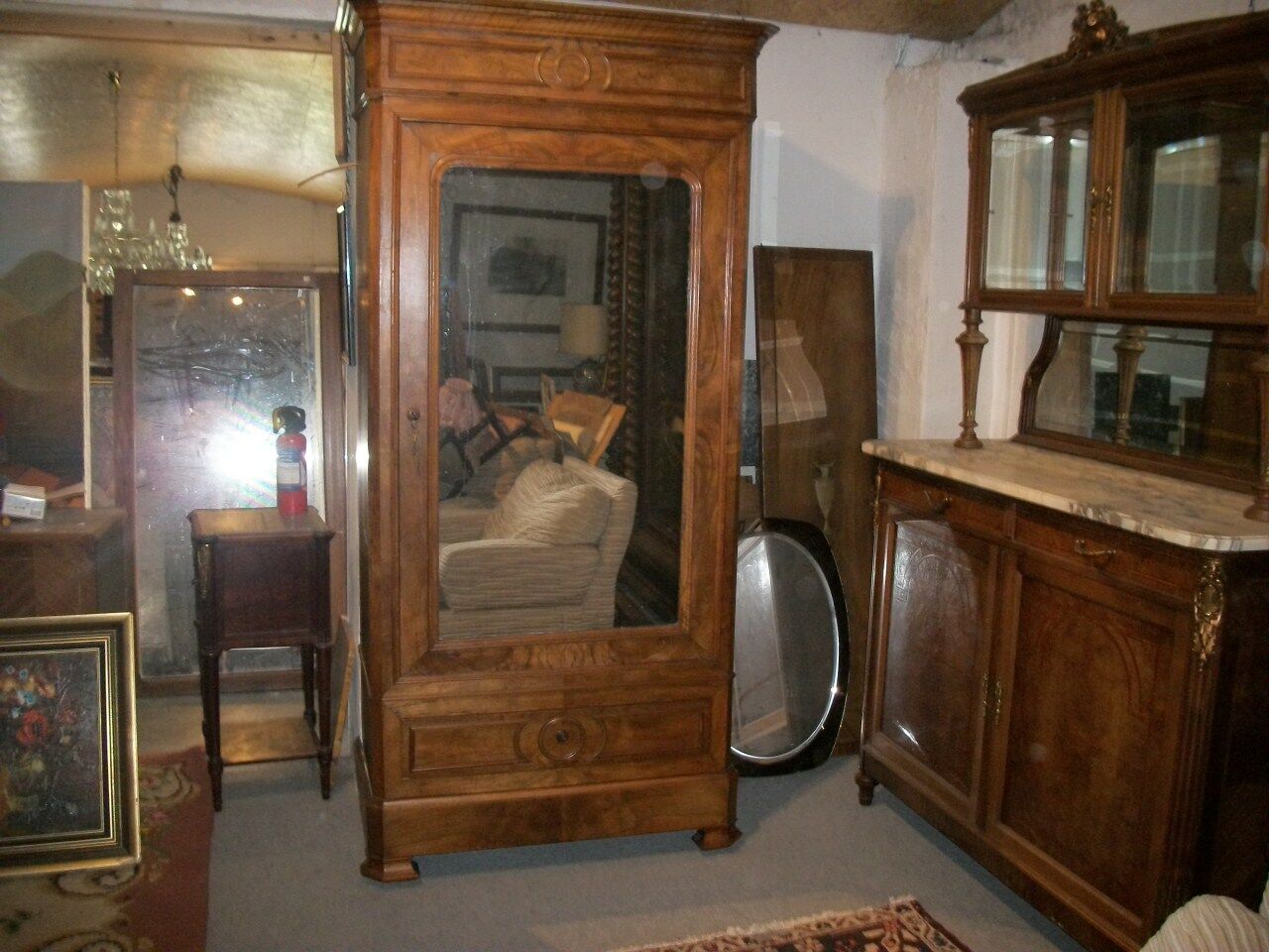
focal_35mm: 32
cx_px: 634
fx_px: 1173
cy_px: 476
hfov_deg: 56.8
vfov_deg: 44.2
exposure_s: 1/30
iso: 250
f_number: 2.9
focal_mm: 5.7
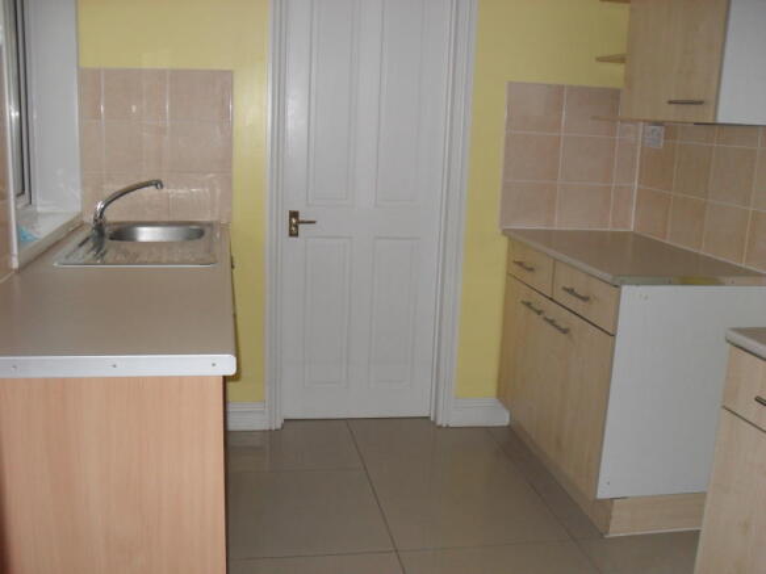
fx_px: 774
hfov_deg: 52.6
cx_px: 383
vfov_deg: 40.7
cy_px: 287
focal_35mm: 35
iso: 200
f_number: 2.8
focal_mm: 6.2
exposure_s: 1/45
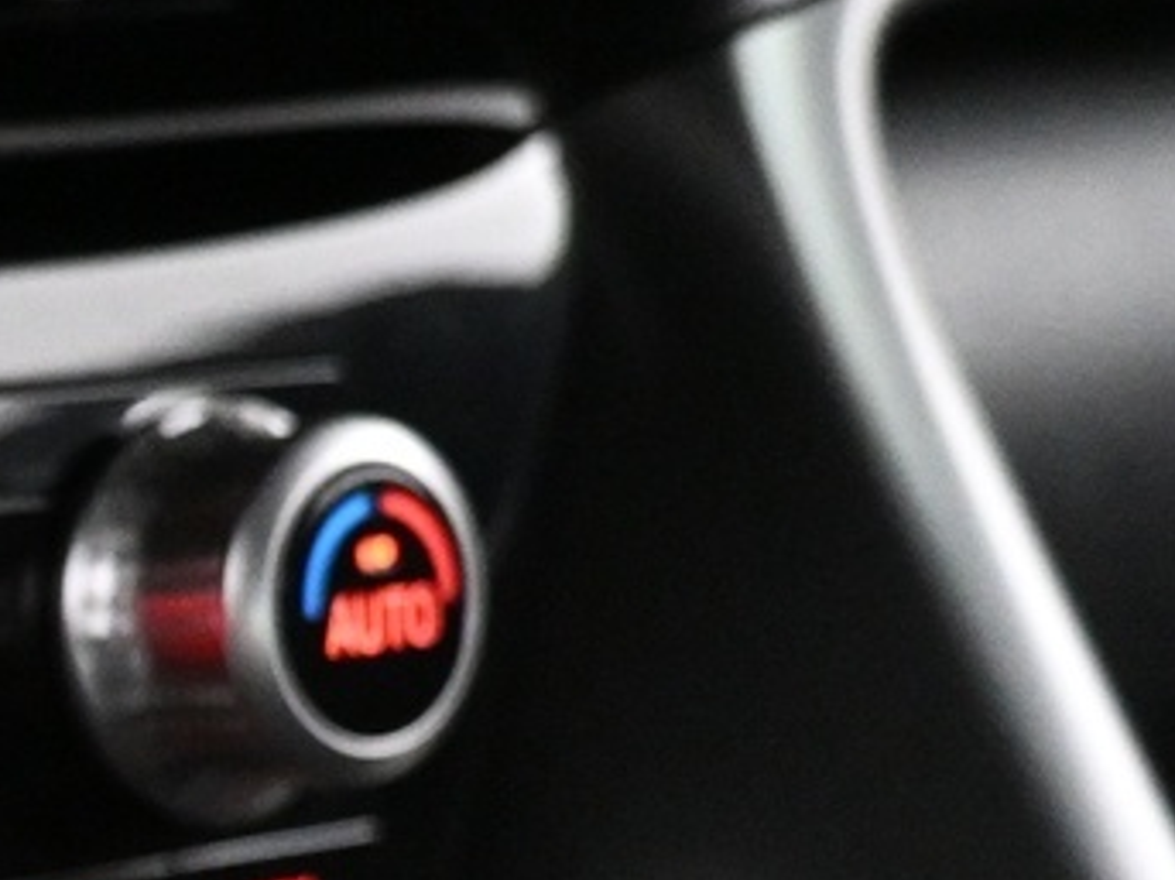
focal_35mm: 109
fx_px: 3699
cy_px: 1065
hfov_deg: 14.7
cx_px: -1202
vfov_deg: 13.2
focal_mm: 16
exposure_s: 1/30
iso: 4000
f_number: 3.5
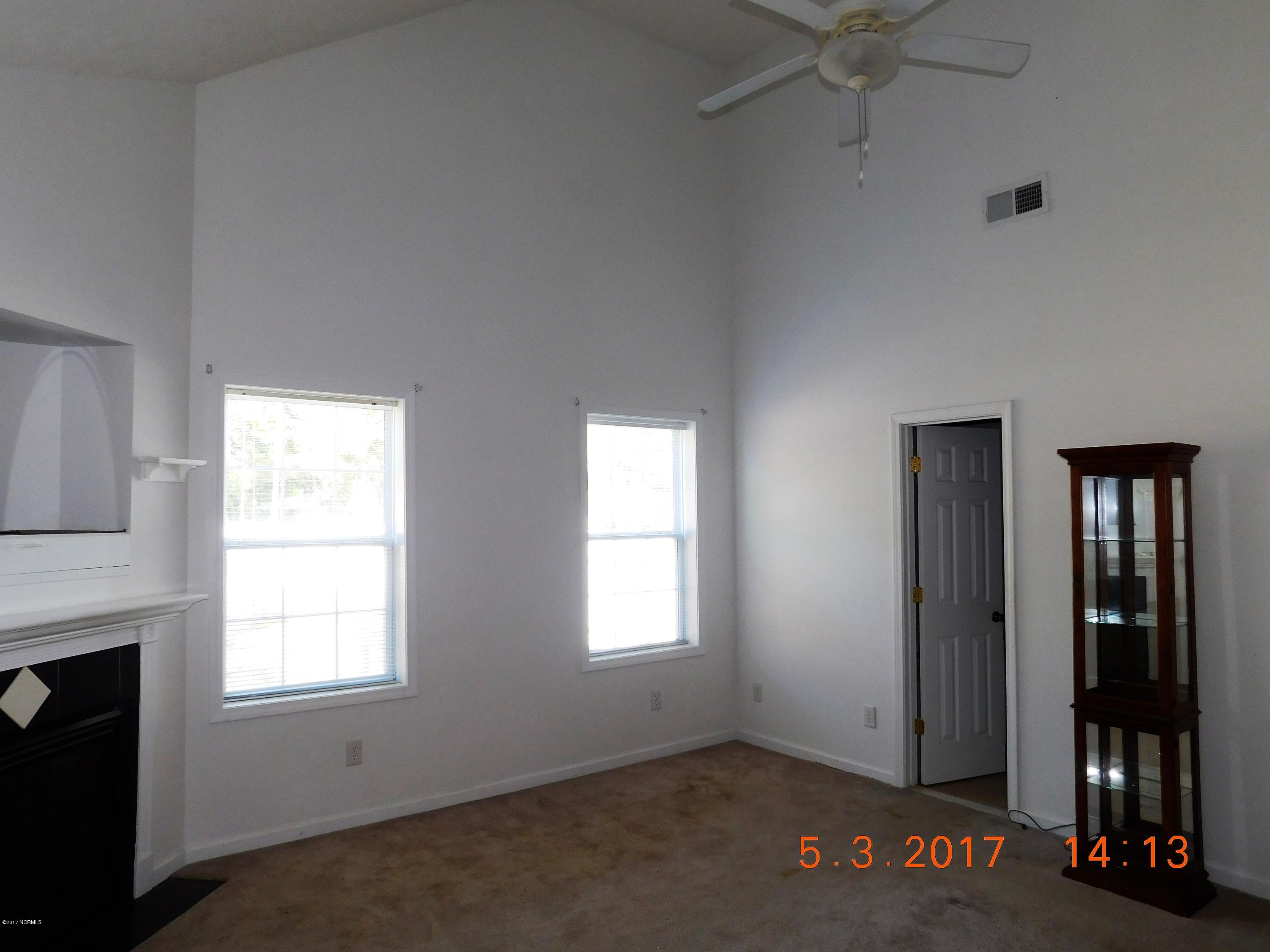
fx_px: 844
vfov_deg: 58.9
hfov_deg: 73.9
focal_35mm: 23
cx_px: 635
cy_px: 476
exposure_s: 1/60
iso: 125
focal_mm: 4
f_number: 3
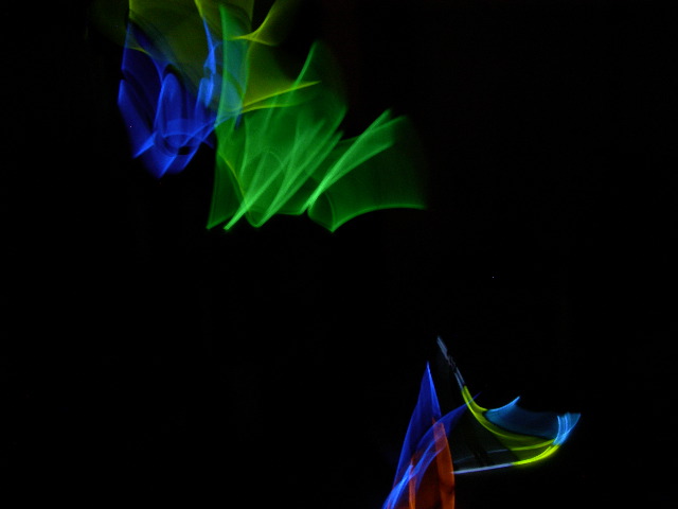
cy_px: 254
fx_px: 744
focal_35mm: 38
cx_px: 339
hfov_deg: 49.0
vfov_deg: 37.7
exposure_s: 2
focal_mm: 7.8
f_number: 2.8
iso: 200
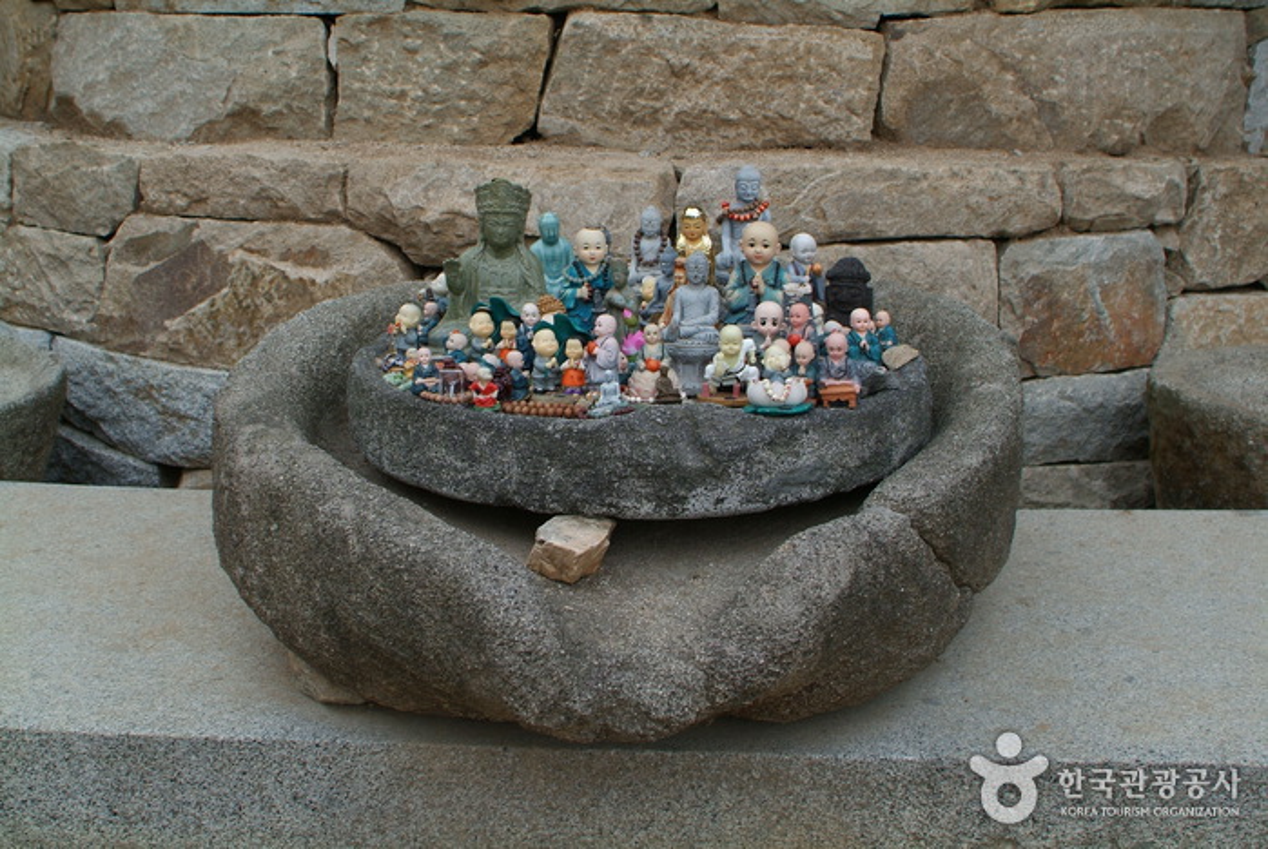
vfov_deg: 32.0
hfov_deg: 46.3
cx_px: 634
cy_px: 424
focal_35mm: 42
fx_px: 1481
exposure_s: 1/90
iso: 400
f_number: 5.6
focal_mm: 28
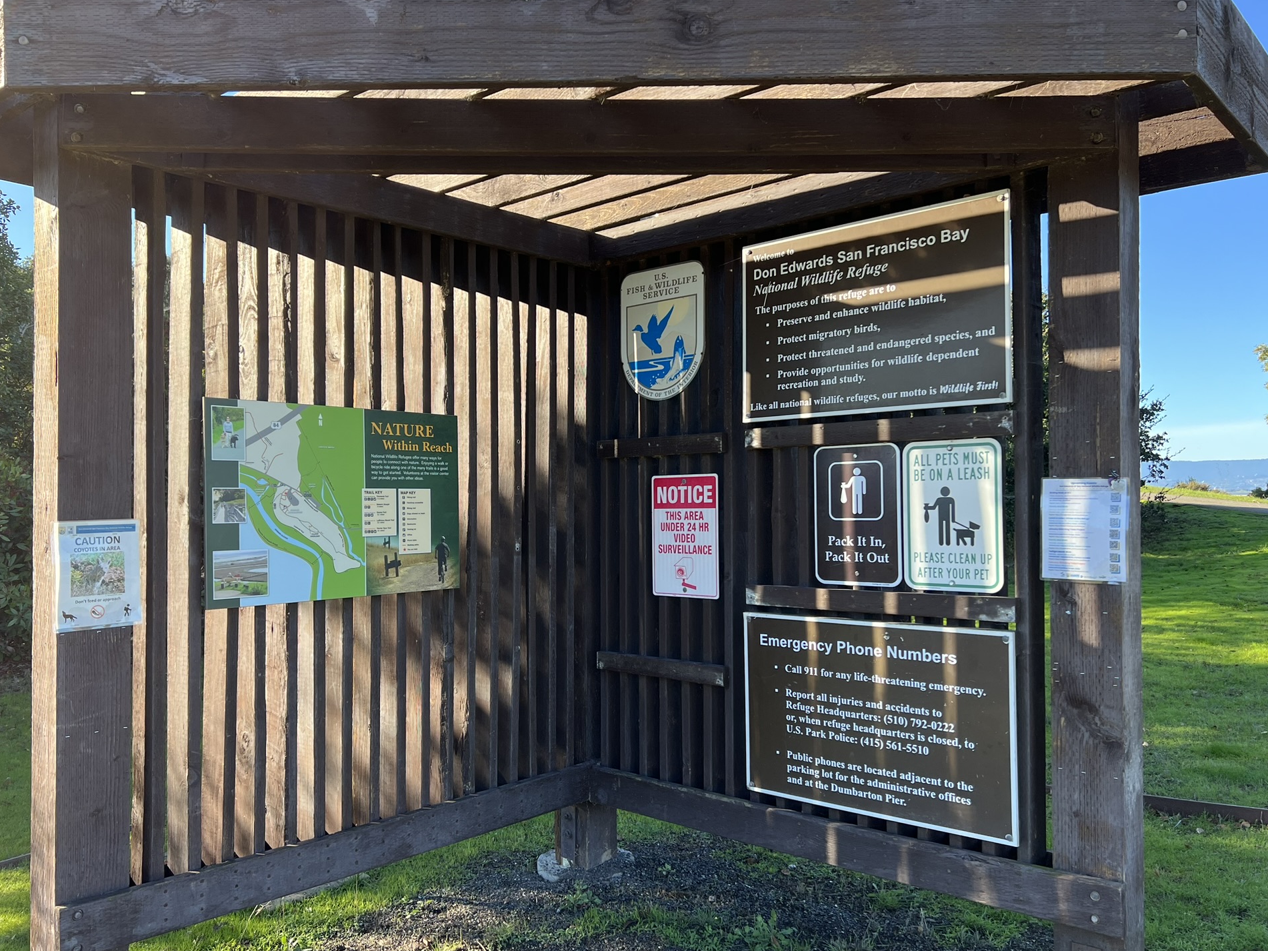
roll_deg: +1.0
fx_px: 1026
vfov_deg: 49.7
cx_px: 595
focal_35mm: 28
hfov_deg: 63.4
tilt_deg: -0.3
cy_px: 496
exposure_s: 1/591
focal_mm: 5.7
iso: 50
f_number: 1.5
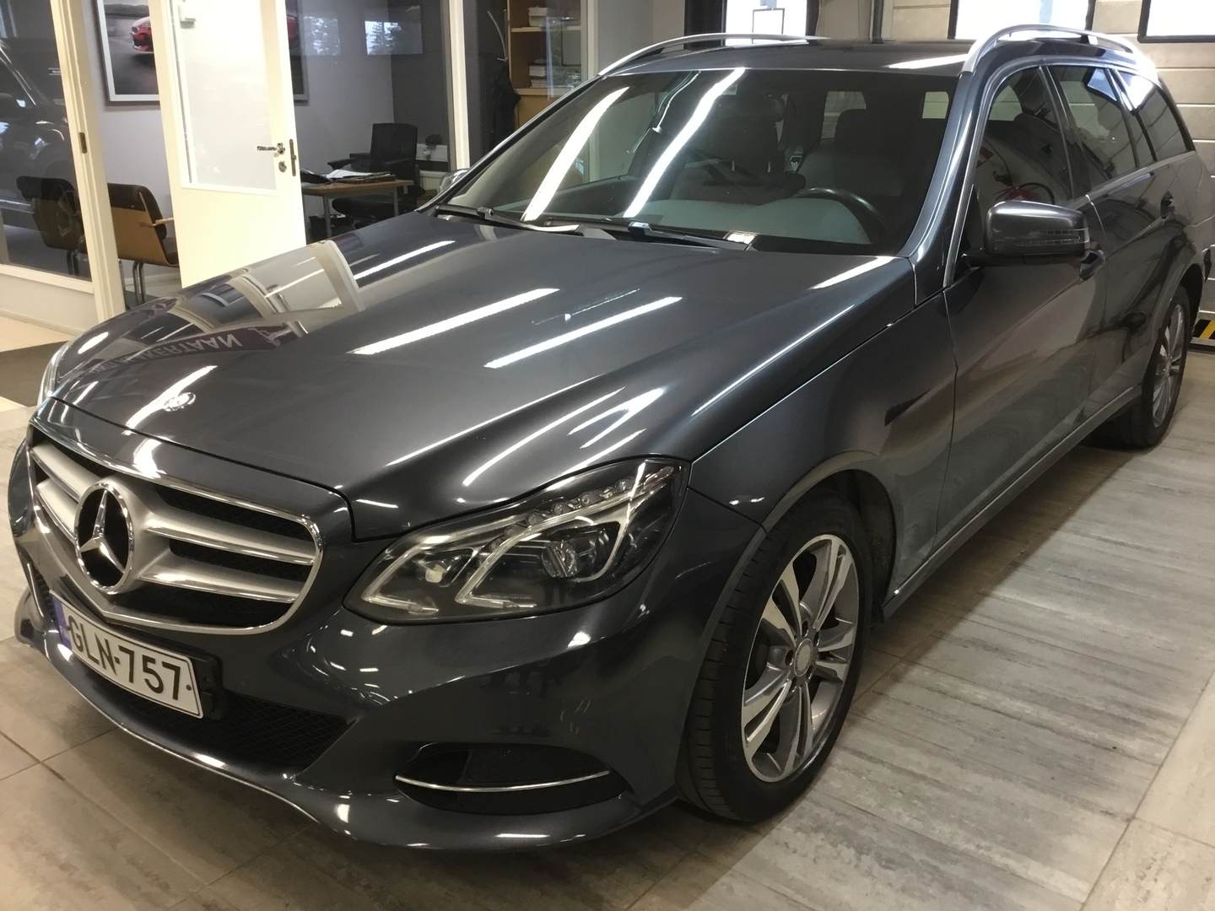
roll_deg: +1.2
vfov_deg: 45.4
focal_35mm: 31
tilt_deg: -18.9
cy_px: 456
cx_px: 608
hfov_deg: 58.4
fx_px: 1088
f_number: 2.4
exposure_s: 1/33
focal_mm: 3.3
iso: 100
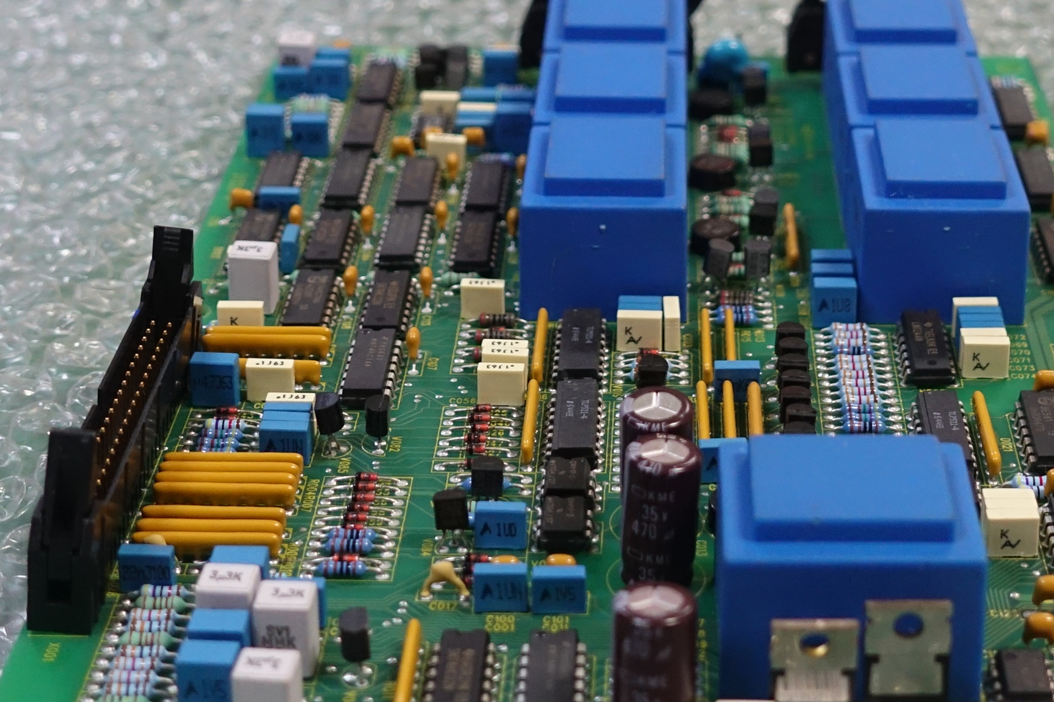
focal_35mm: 76
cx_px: 685
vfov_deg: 17.7
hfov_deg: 26.5
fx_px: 2225
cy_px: 83
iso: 800
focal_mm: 11.93
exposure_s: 1/25
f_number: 2.8
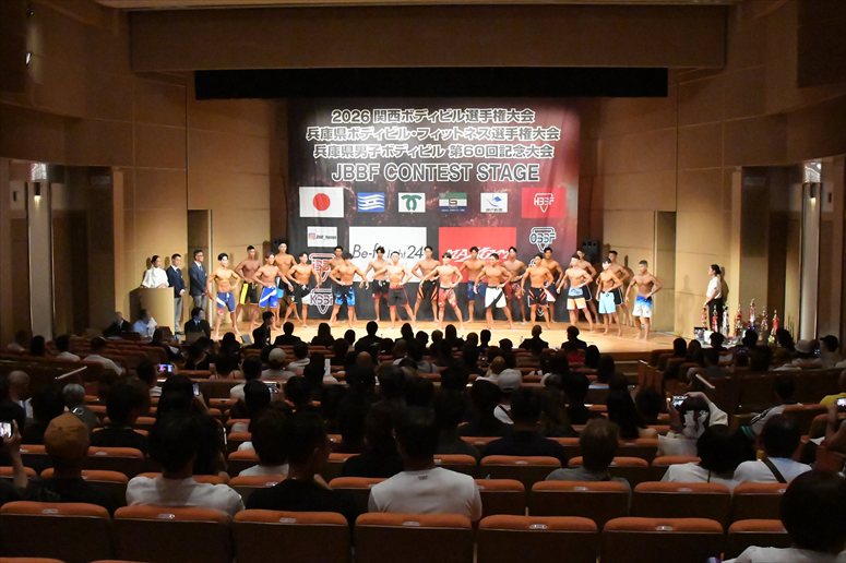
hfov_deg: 46.4
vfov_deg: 31.9
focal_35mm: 42
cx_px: 423
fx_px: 987
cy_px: 282
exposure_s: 1/400
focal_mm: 28
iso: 22800
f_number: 5.6
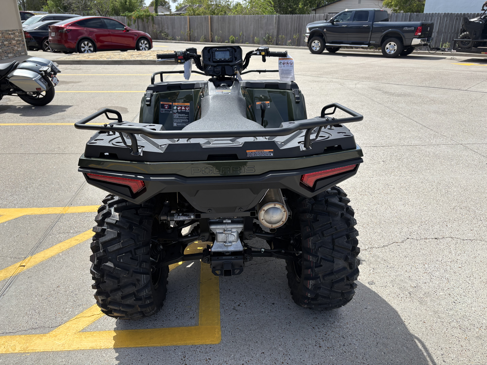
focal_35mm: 26
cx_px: 244
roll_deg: +1.8
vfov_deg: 53.1
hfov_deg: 67.3
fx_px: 366
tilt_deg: -24.0
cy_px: 182
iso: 50
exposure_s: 1/2747
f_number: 1.6
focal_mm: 5.96
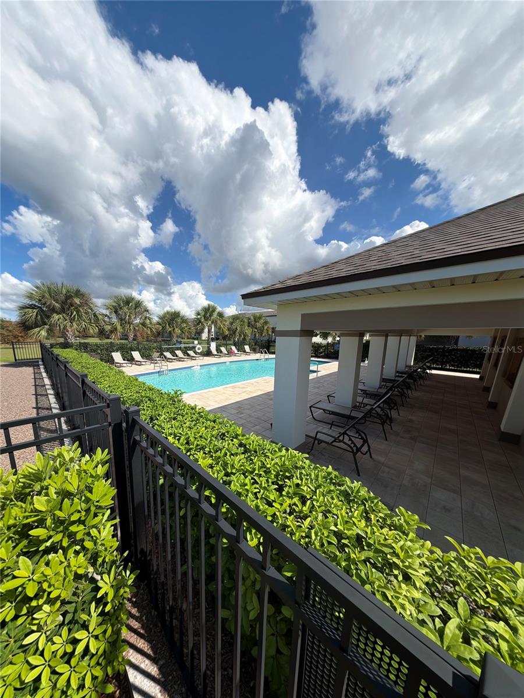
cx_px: 262
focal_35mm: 14
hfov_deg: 85.7
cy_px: 349
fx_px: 283
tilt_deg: -10.7
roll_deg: -1.1
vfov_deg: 102.1
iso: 20
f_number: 2.2
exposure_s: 1/1068
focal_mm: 2.22
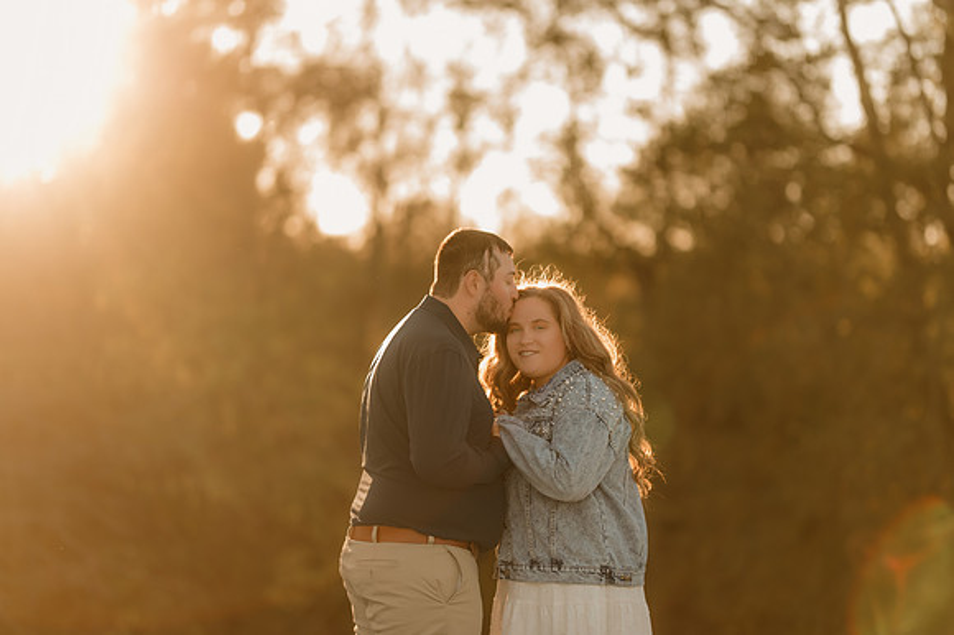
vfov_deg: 16.1
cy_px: 318
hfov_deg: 23.9
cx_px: 477
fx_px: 2251
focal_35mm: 85
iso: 50
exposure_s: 1/500
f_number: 1.4
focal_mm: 85
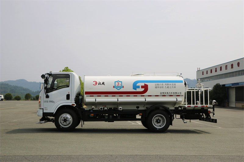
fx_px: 237
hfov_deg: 54.4
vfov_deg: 37.8
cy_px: 81
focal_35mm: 35
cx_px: 122
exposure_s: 1/800
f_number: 3.2
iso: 125
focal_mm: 35
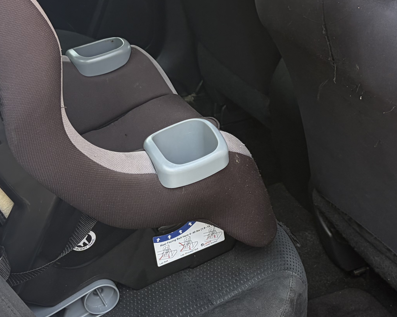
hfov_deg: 26.7
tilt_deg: -22.0
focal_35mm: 71
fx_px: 834
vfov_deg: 21.4
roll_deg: -5.4
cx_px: 241
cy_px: 79
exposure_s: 1/214
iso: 50
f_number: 1.6
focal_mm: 5.96
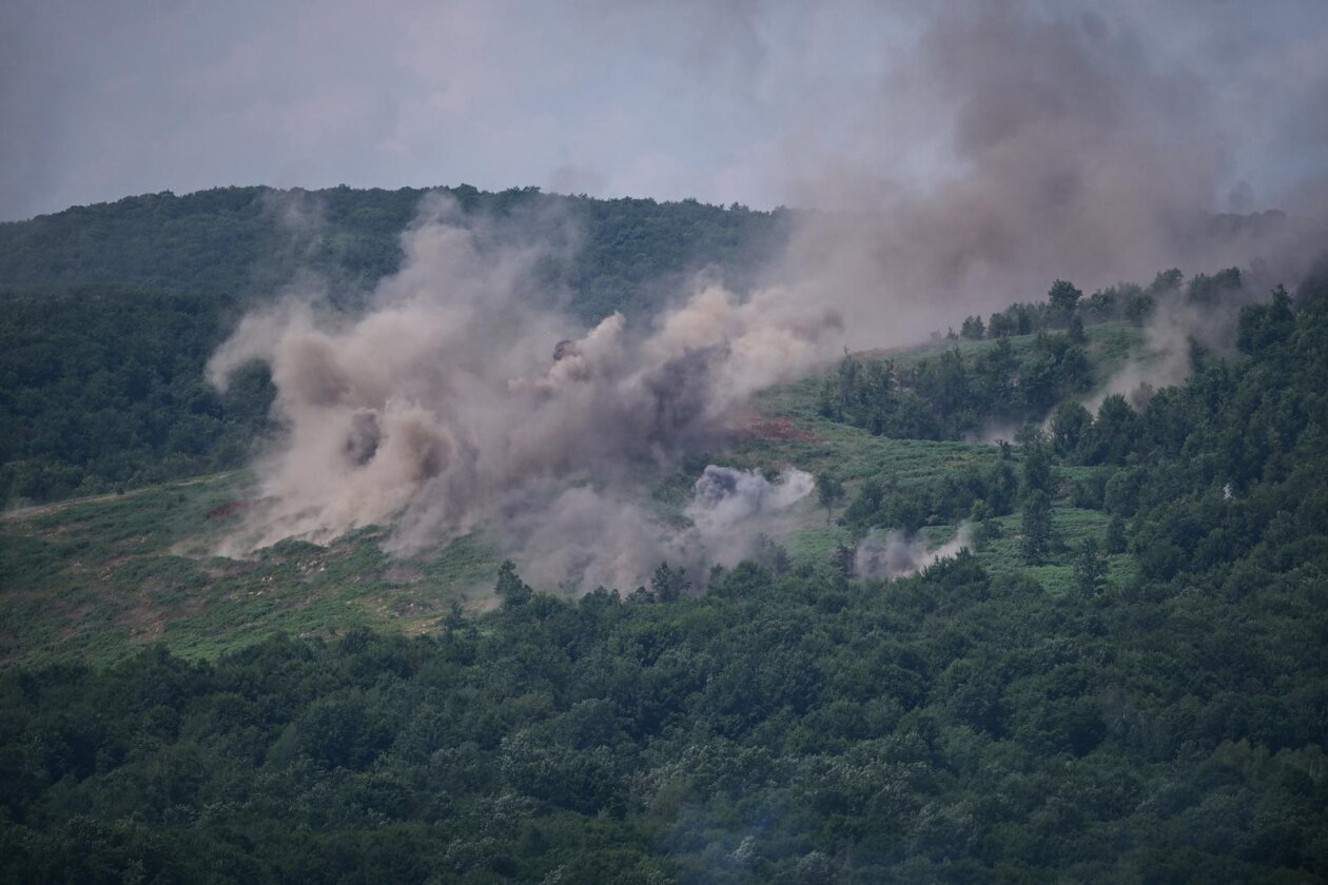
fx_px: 14754
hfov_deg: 5.2
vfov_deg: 3.4
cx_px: 664
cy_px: 442
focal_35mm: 400
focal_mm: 400
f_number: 2.8
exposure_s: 1/13000
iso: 320
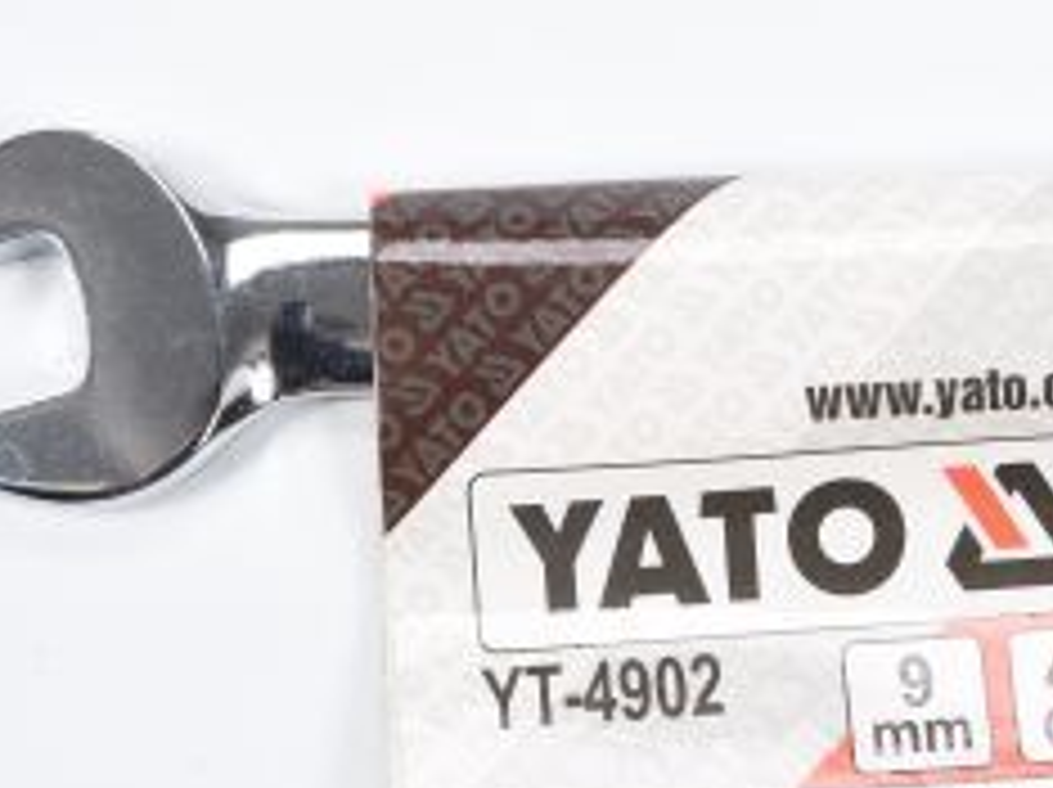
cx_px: 790
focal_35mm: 169
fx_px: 5136
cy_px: 455
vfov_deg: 8.8
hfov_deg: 11.7
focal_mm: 50
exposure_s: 1/125
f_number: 14
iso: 250
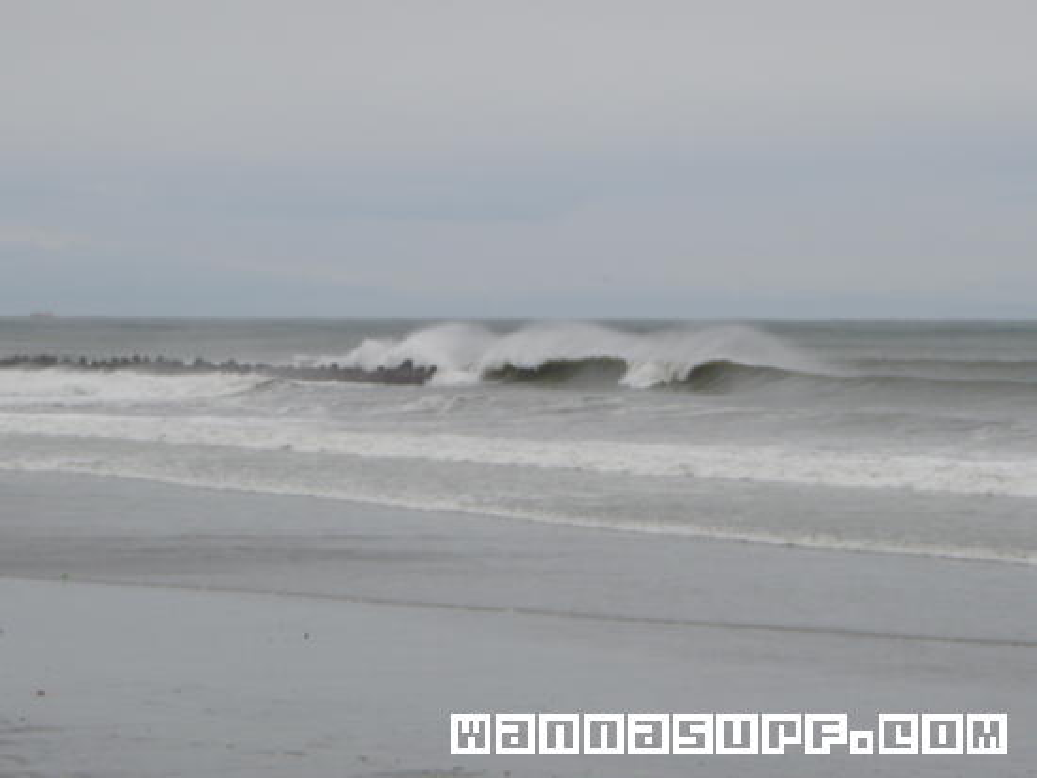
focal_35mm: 114
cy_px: 389
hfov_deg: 17.3
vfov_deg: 13.0
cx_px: 518
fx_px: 3417
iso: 80
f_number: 5
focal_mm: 20.1
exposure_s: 1/320
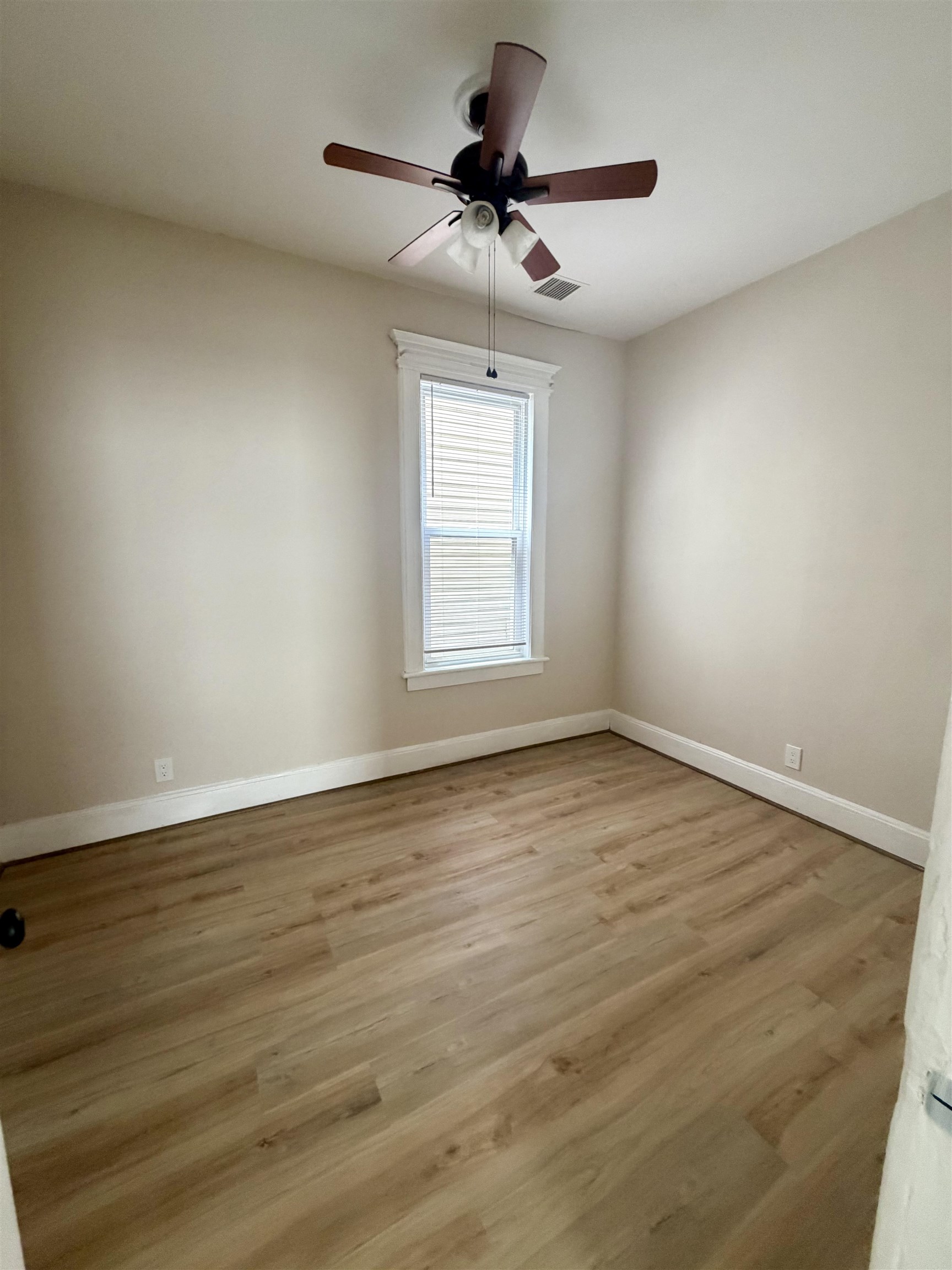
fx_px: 513
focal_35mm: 14
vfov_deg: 102.1
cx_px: 476
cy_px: 635
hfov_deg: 85.7
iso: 320
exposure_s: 1/77
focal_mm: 2.22
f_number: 2.2
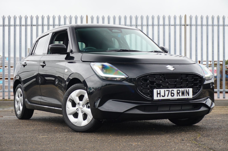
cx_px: 114
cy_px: 76
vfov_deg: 18.2
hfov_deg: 27.0
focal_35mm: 75
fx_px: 475
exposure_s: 1/90
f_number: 5.6
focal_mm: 50
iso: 320
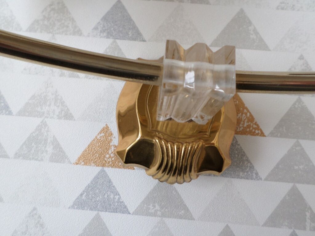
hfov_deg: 69.4
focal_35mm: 25
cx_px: 158
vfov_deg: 54.9
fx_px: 227
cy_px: 118
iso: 80
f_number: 2.5
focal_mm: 4.5
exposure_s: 1/45
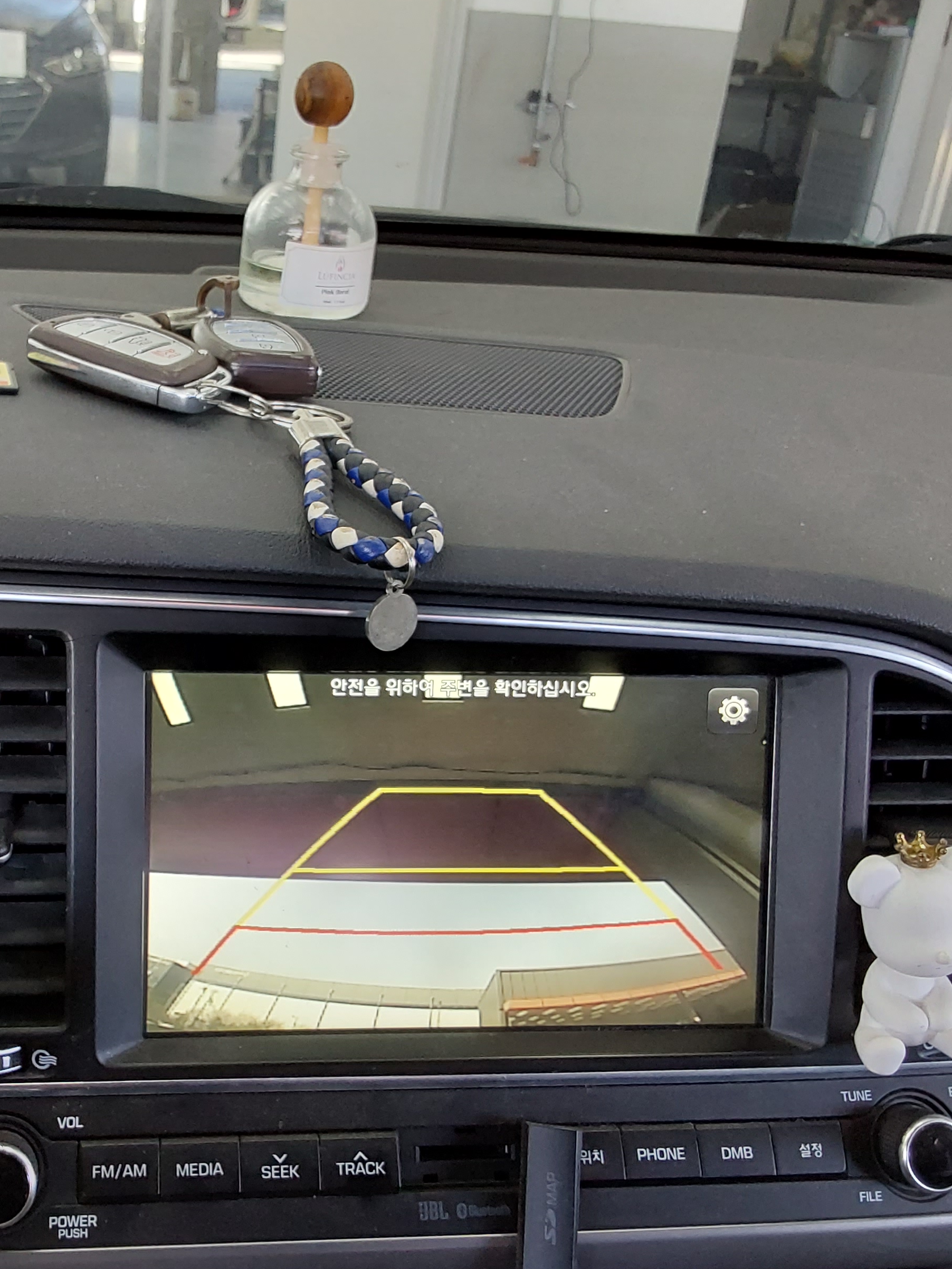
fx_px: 1393
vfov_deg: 49.0
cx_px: 235
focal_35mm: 38
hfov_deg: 36.8
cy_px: 631
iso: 125
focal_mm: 2.91
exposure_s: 1/60
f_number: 1.9
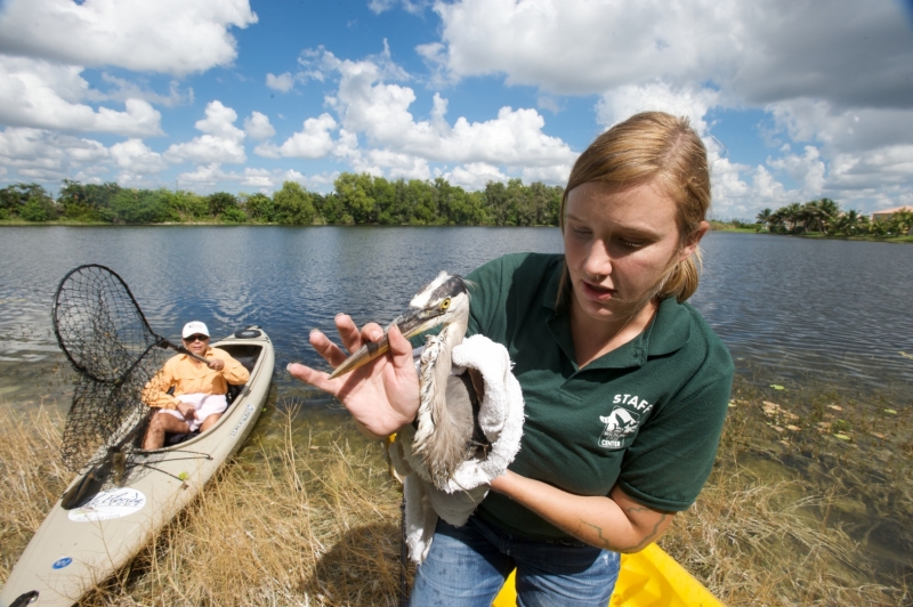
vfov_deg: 70.3
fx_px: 431
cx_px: 456
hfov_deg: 93.3
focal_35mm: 17
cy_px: 304
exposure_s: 1/320
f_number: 18
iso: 400
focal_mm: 17
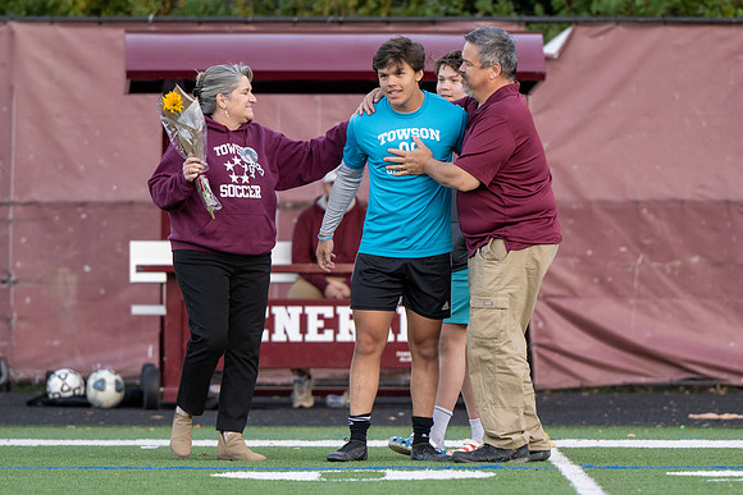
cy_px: 378
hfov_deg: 5.3
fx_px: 8062
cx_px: 524
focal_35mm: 391
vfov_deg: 3.5
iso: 720
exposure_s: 1/400
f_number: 3.5
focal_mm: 200
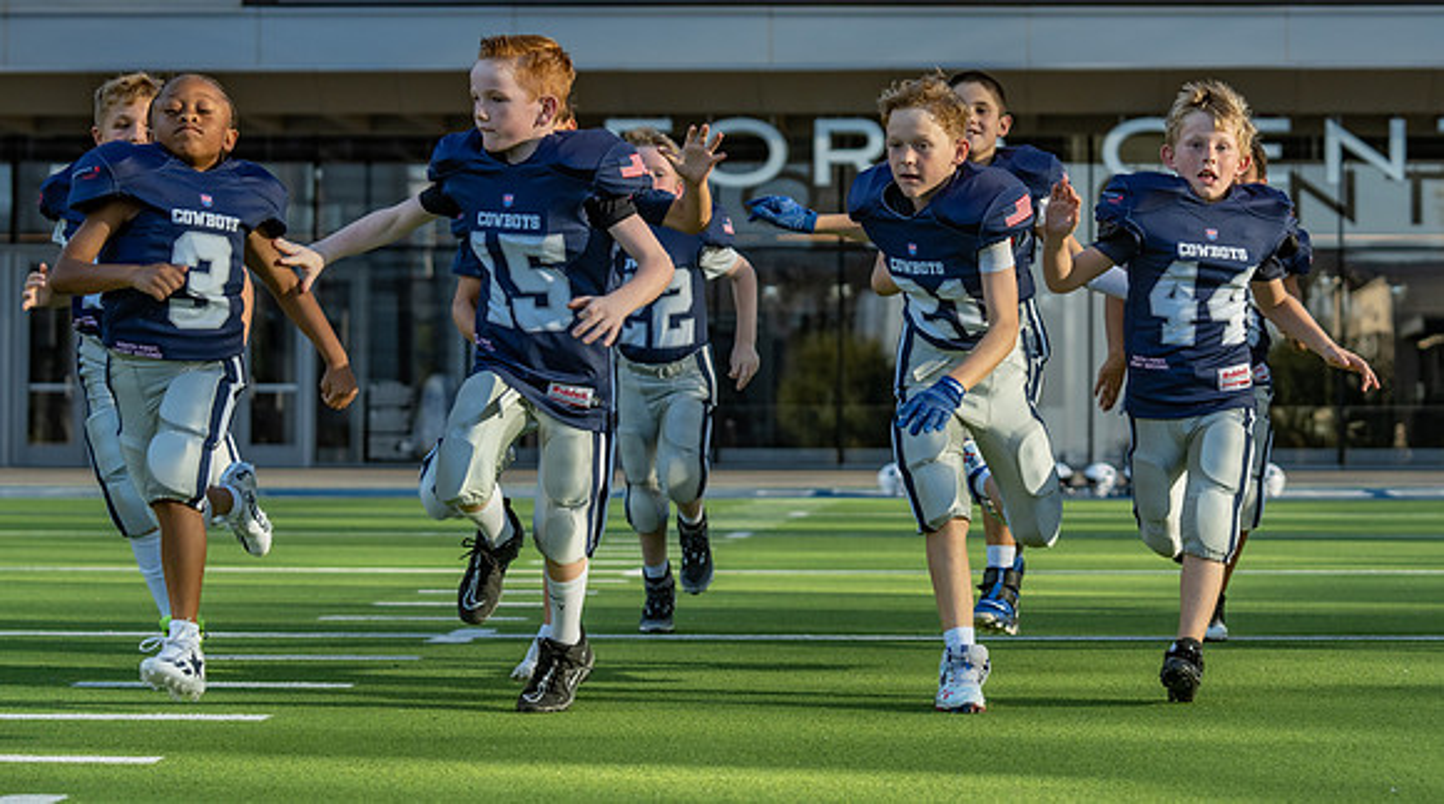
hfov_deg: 22.3
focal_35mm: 96
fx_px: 3657
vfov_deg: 12.5
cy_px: 300
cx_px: 940
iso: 320
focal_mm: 70
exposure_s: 1/1250
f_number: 4
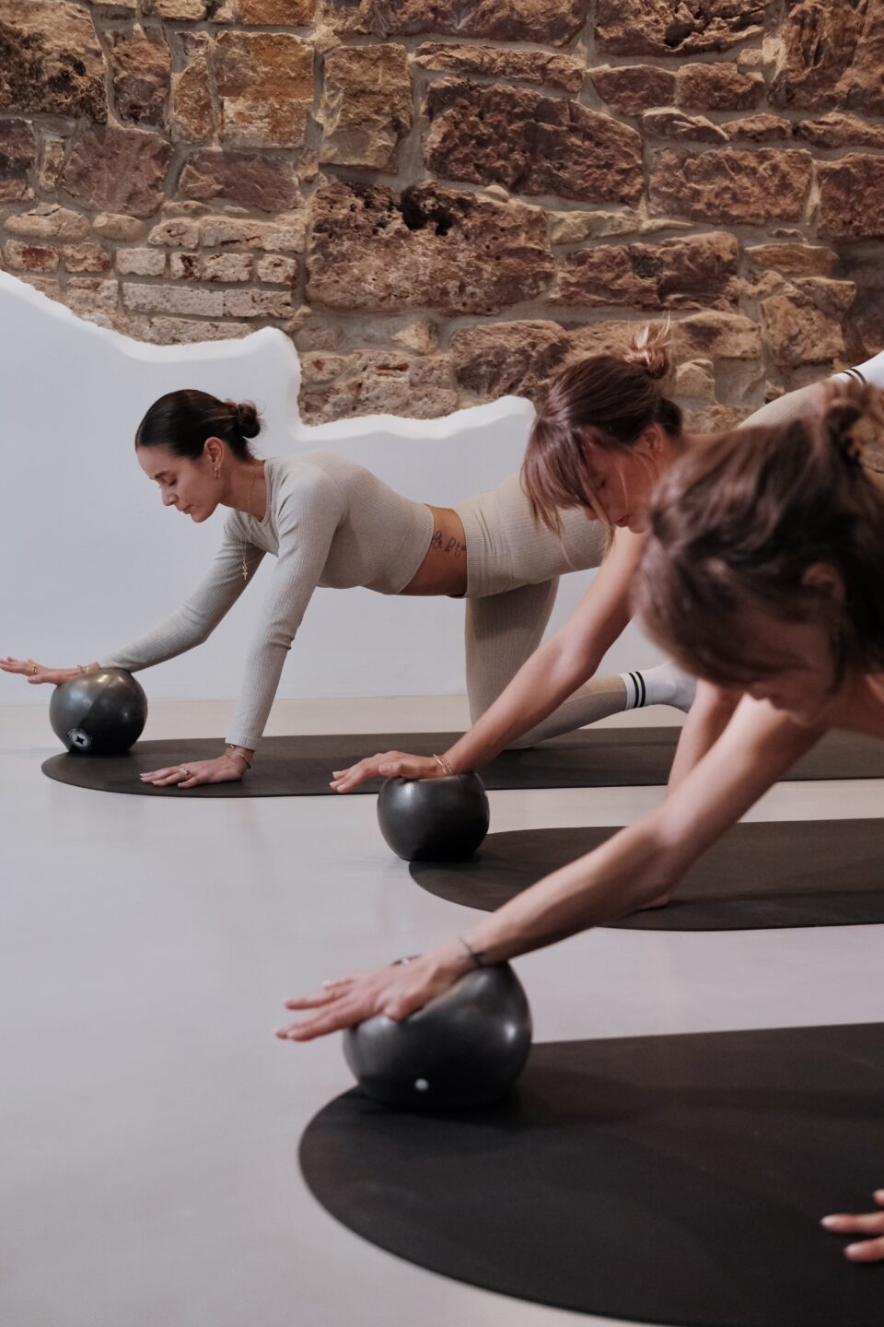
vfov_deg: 37.5
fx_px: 1952
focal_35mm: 53
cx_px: 442
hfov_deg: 25.5
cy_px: 664
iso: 2000
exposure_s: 1/125
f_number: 2.5
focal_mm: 35
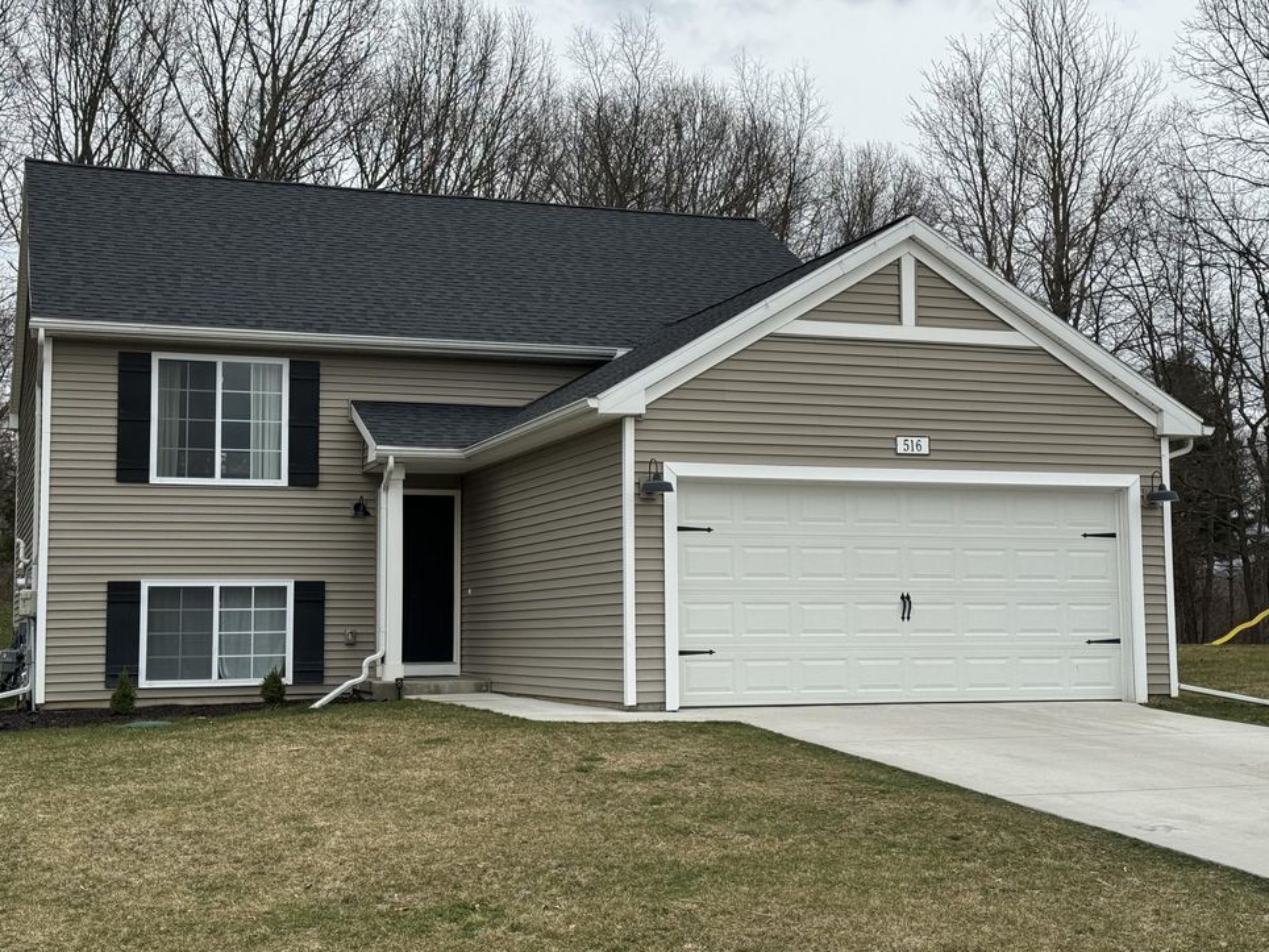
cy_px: 454
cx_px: 658
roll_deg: +0.1
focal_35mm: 51
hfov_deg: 37.5
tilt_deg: +6.0
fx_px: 1870
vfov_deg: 28.6
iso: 64
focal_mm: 6.76
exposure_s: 1/2833
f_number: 1.78
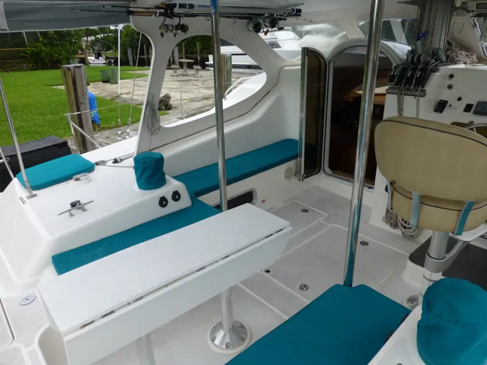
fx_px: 338
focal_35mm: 24
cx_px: 244
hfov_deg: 71.6
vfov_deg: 56.8
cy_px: 182
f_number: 4
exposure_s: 1/250
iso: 100
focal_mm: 4.3
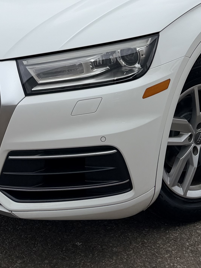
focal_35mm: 68
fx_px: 527
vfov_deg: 25.0
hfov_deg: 21.5
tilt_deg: -5.1
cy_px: -75
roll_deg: +2.4
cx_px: 131
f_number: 1.78
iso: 80
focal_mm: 6.76
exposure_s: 1/3145
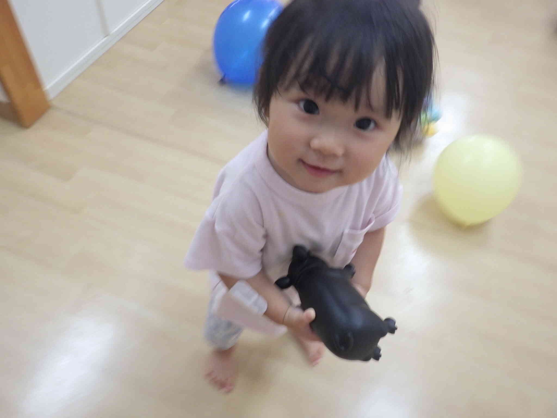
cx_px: 278
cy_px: 209
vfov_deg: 49.7
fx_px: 451
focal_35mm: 28
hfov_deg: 63.4
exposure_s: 1/45
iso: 320
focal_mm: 5
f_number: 3.5
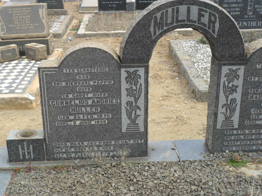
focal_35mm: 52
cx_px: 131
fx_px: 394
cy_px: 98
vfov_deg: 28.0
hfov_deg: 36.8
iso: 100
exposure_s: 1/180
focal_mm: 9.3
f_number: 5
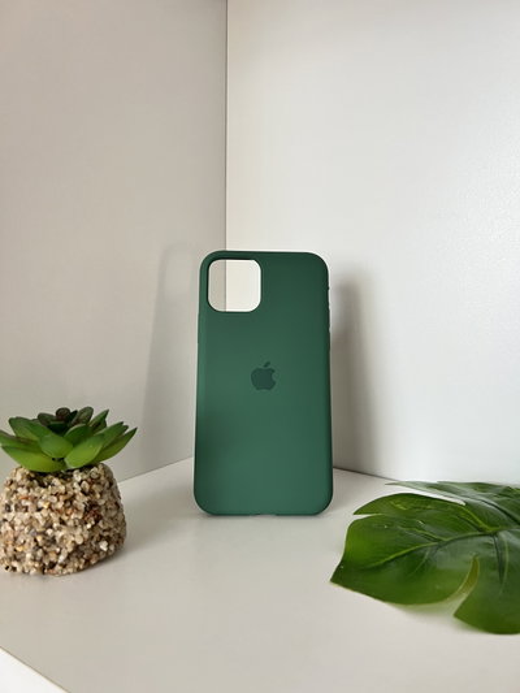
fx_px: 521
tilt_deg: -6.2
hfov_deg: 53.1
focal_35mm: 26
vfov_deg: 67.3
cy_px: 346
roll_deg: +0.8
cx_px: 260
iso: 125
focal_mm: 5.7
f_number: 1.5
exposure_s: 1/92
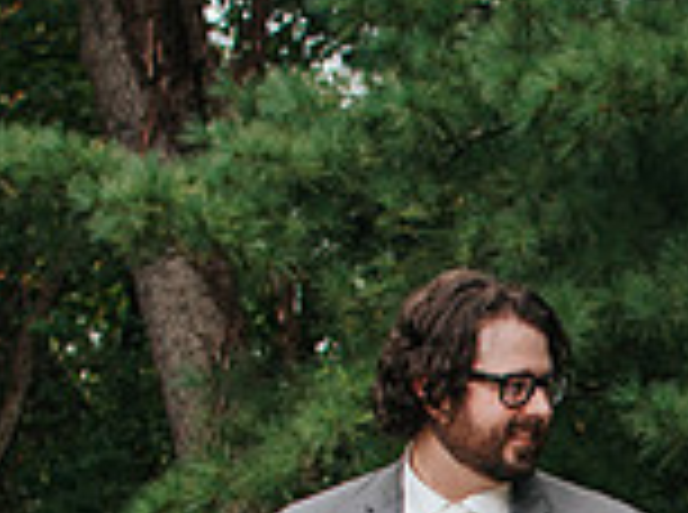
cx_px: 895
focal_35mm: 192
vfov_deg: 7.5
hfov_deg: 10.1
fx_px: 3807
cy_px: 848
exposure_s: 1/400
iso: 200
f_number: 3.5
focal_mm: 35
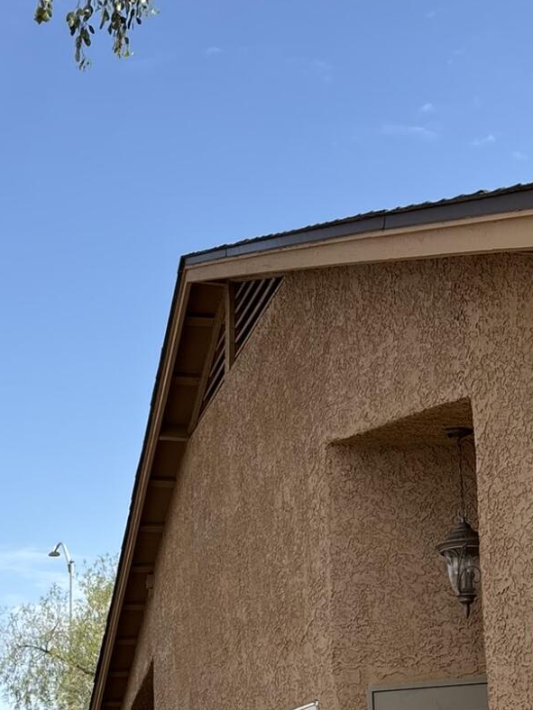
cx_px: 204
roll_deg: +0.4
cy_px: 589
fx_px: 1355
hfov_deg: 22.2
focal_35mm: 66
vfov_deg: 28.6
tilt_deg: +11.8
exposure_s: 1/2398
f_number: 1.6
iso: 50
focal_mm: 5.96
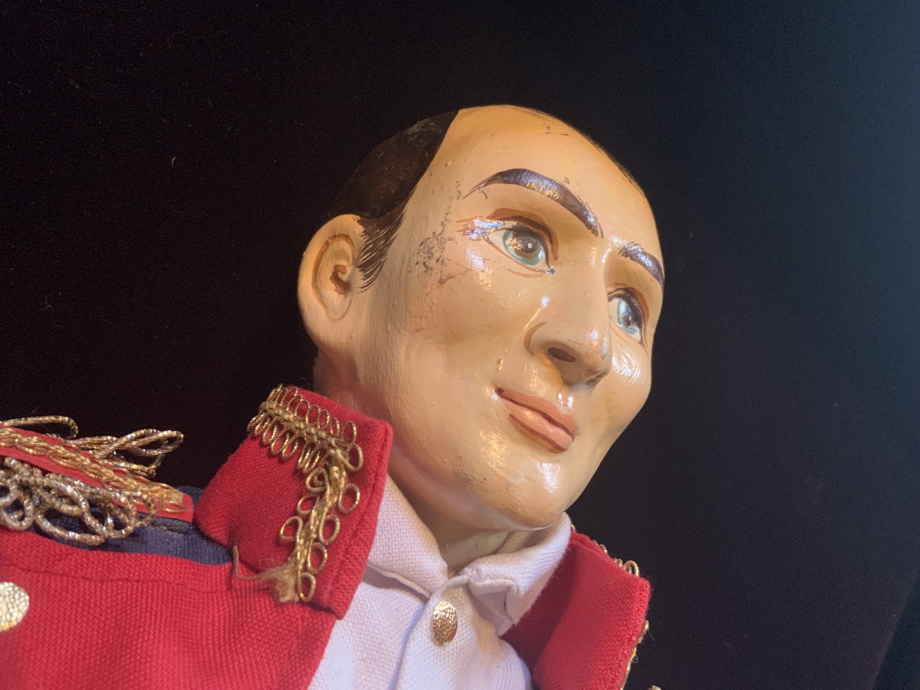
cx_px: 460
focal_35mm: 29
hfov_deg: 61.7
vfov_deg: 48.2
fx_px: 771
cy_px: 345
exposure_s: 1/50
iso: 125
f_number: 1.8
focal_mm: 3
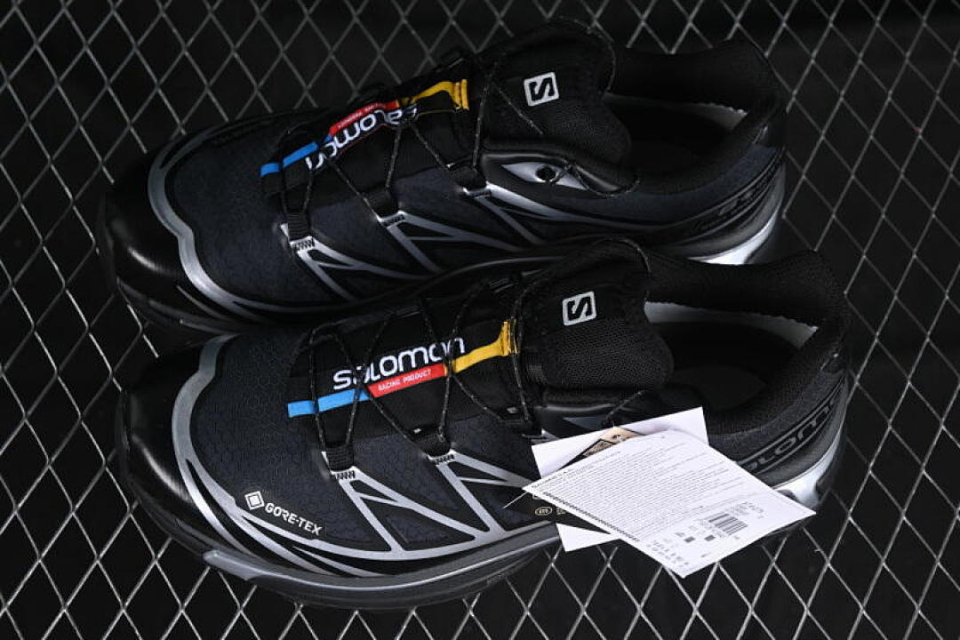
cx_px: 480
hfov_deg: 27.0
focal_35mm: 75
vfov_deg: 18.2
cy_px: 320
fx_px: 2000
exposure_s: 1/50
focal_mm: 50
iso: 160
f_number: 6.3
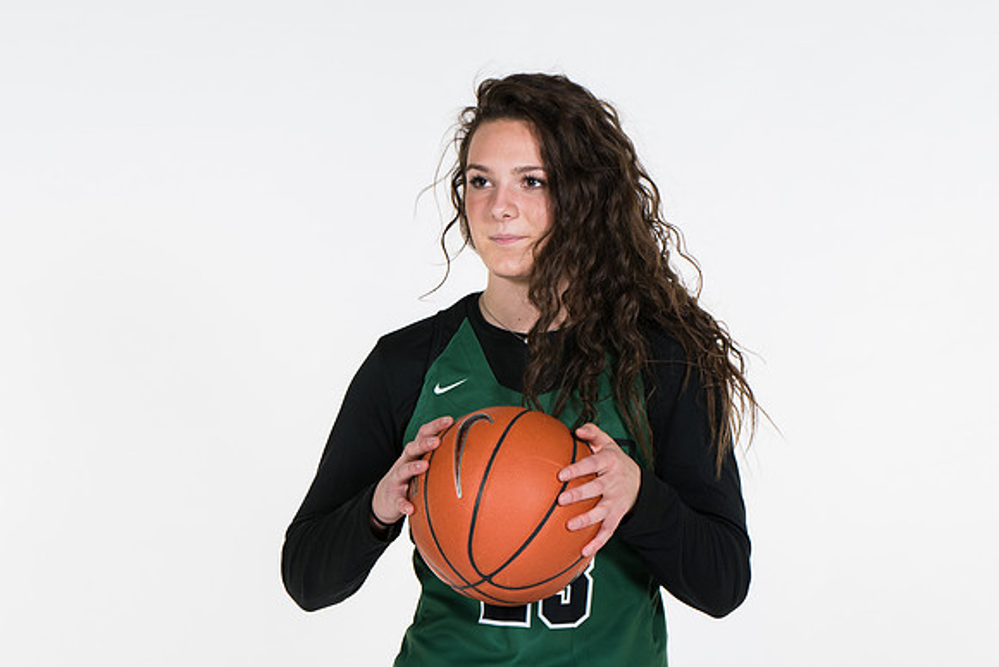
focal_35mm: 183
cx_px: 500
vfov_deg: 7.5
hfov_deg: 11.2
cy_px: 334
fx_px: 5079
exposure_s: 1/160
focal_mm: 122
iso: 200
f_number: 5.6
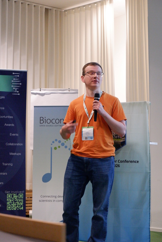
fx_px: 458
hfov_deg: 20.0
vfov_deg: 29.6
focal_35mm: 68
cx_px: 81
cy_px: 121
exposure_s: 1/125
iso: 6400
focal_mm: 45
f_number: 5.6
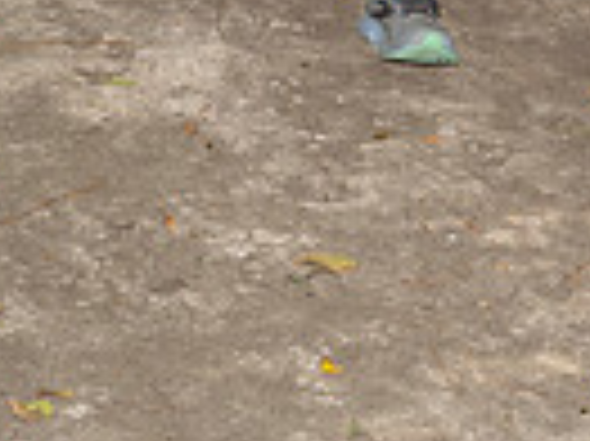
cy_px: -526
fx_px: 2810
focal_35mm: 165
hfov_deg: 11.9
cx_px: 572
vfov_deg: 8.4
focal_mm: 50
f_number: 8
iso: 800
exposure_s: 1/250
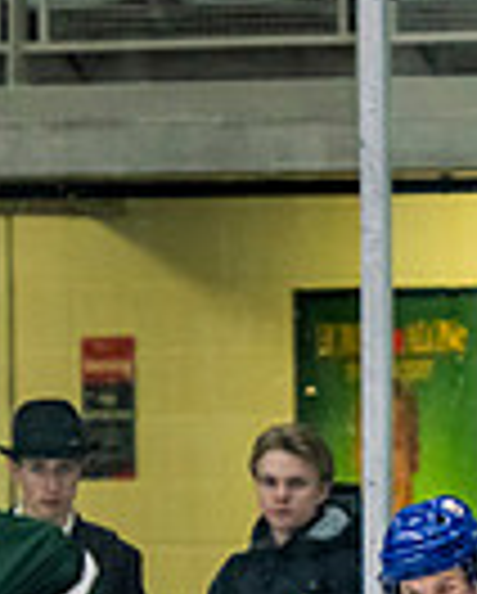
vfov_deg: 3.0
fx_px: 11497
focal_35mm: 653
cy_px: 849
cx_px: 616
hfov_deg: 2.4
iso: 2000
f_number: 3.2
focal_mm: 140
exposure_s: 1/640
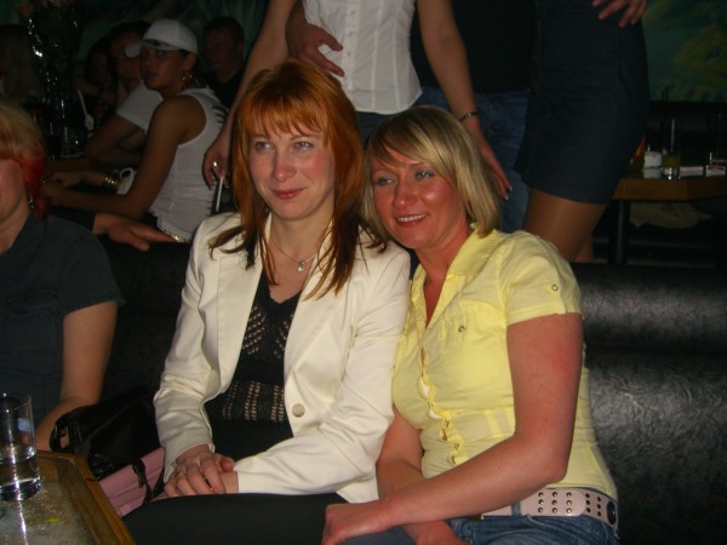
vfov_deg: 37.7
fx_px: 798
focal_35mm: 38
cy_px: 272
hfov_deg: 49.0
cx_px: 364
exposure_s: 1/60
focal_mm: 7.9
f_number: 2.8
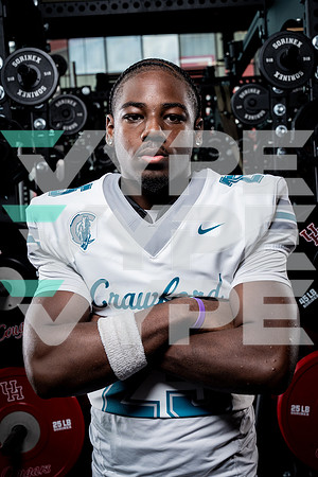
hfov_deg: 19.5
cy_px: 238
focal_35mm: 70
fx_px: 927
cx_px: 159
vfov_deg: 28.8
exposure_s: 1/250
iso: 640
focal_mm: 70
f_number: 9
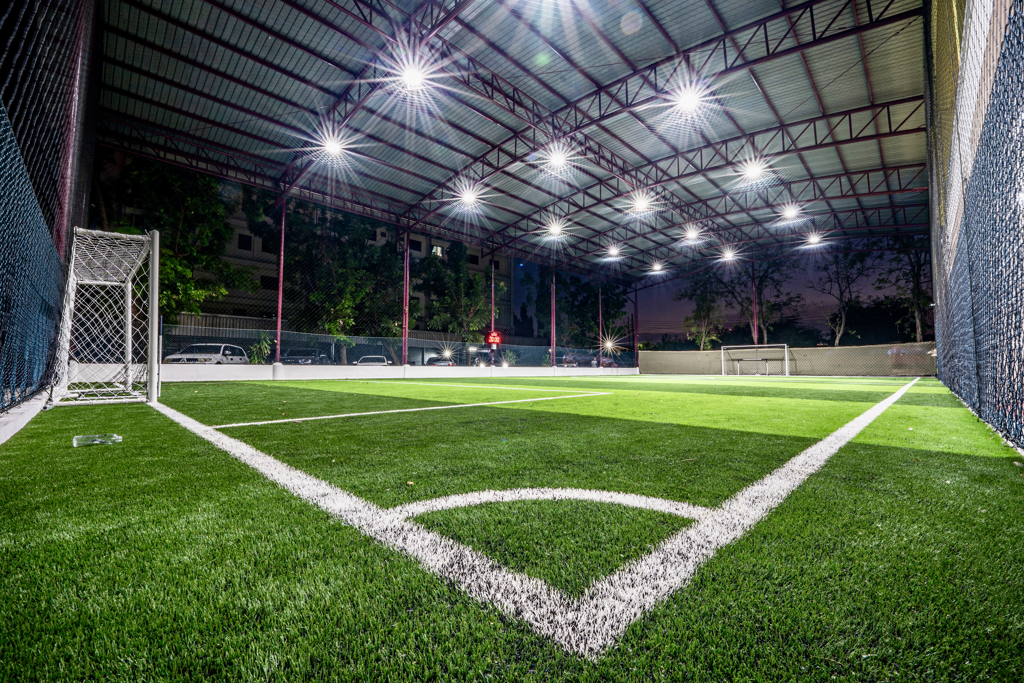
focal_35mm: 14
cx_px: 512
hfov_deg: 104.3
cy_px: 342
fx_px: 398
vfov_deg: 81.2
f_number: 16
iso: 50
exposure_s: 8
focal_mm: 14
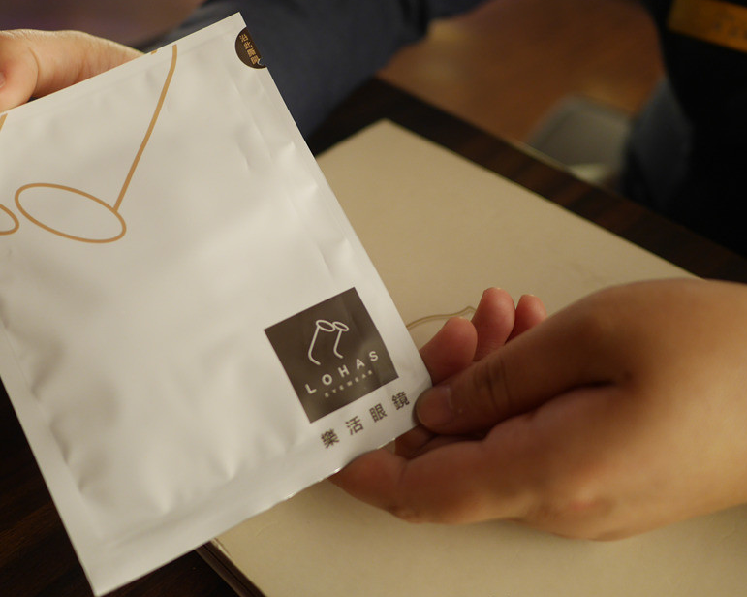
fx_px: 840
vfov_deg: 39.1
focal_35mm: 38
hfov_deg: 47.9
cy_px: 287
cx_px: 345
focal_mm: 15
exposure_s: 1/60
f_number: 1.7
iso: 250
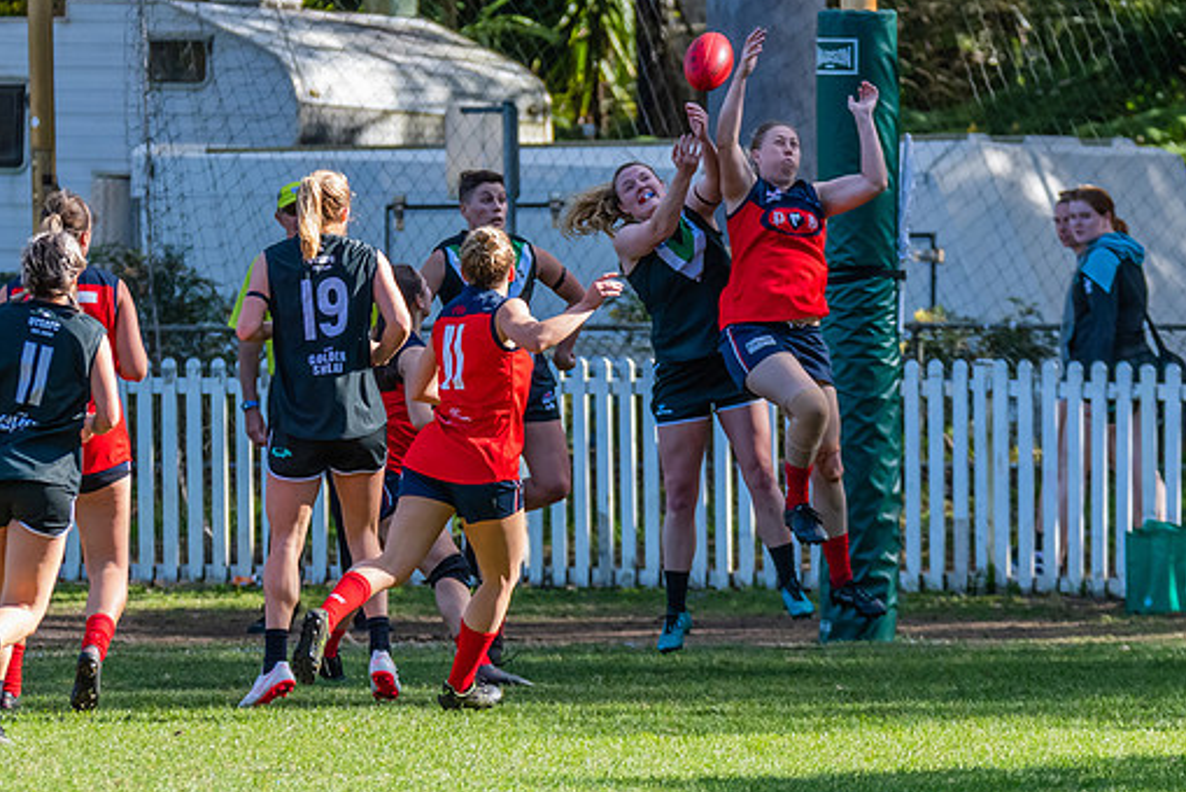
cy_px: 402
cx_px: 481
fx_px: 18953
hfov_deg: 3.6
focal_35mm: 575
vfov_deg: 2.4
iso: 1400
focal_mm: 280
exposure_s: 1/1600
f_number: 5.6
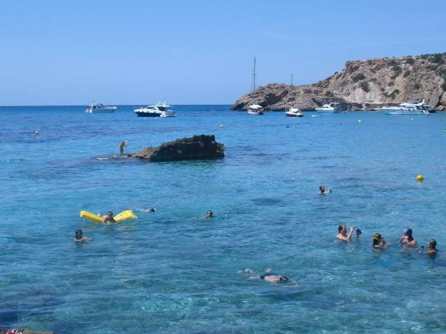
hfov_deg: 33.7
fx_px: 734
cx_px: 260
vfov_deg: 25.6
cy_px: 152
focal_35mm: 57
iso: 64
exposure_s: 1/200
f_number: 7.8
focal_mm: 6.3
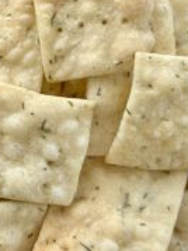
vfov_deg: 14.6
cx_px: -50
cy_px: 41
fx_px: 972
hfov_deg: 10.8
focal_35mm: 134
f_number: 1.78
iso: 100
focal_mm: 6.86
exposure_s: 1/121
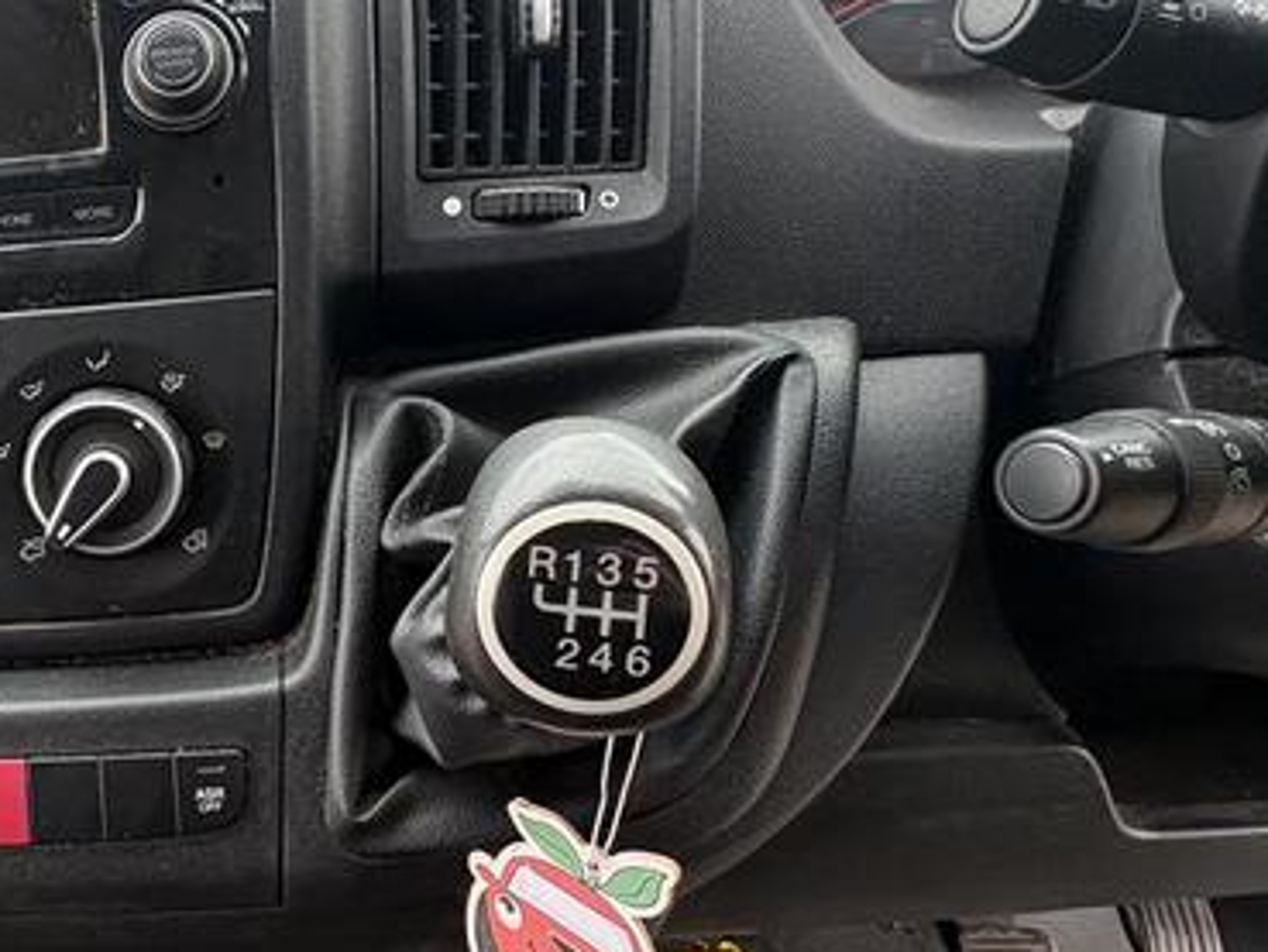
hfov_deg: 47.7
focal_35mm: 34
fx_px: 1246
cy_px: 467
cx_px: 96
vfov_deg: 41.8
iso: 125
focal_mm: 2.22
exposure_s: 1/134
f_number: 2.2
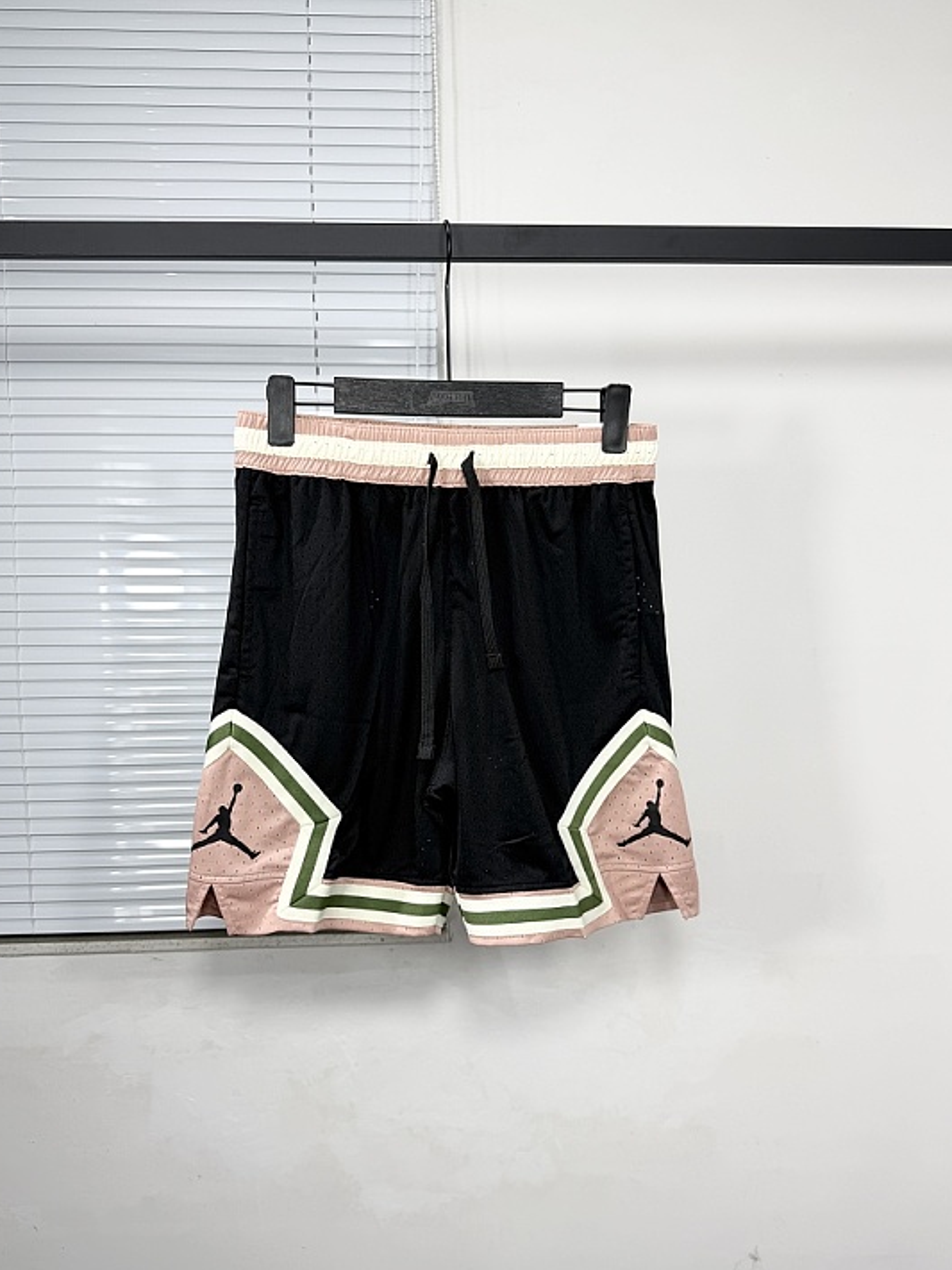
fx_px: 990
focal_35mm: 27
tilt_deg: -6.8
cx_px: 452
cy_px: 657
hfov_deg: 51.3
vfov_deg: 65.3
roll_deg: -0.1
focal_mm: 6.76
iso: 80
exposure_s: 1/433
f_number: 1.78
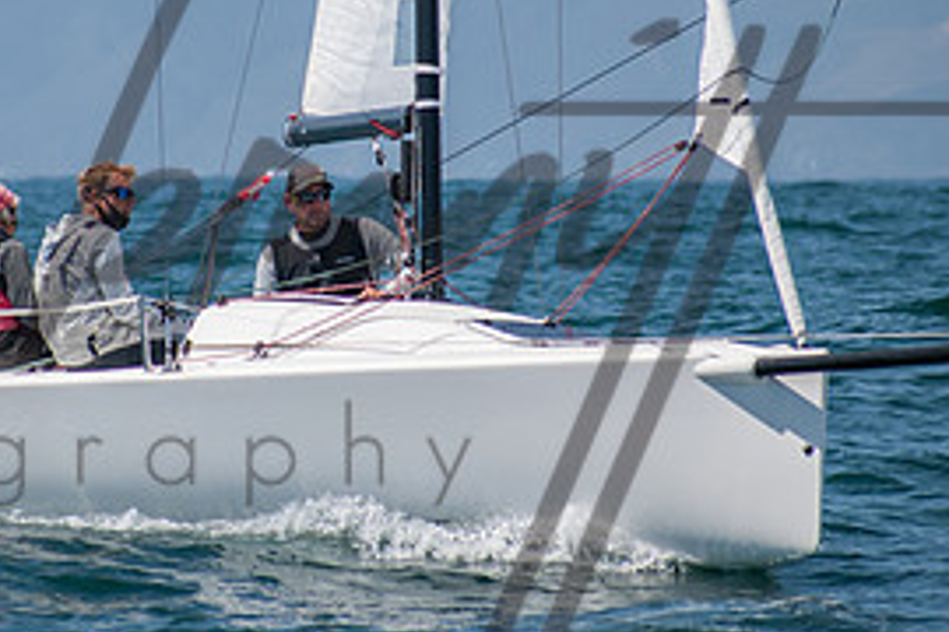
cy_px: 191
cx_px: 316
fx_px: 20007
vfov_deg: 1.8
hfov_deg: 2.7
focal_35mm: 759
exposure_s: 1/1000
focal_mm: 230
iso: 200
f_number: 6.3
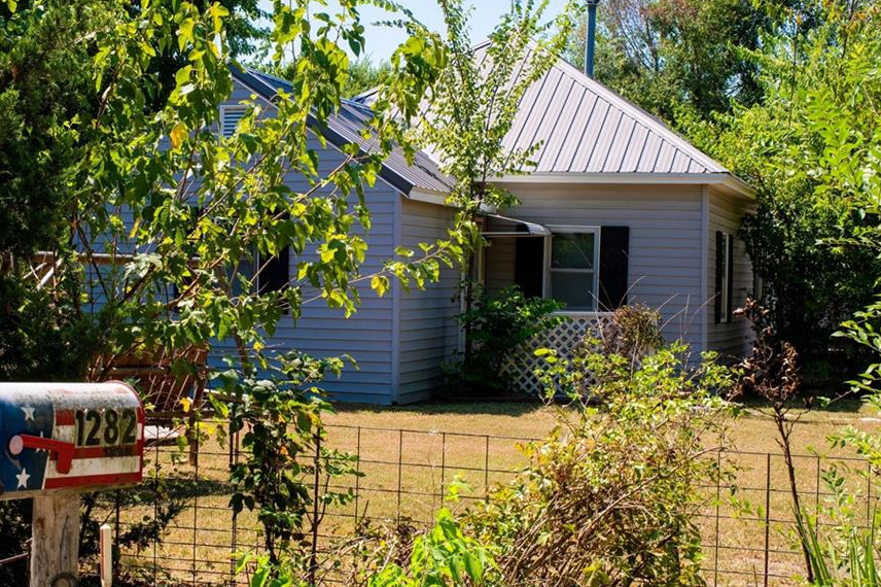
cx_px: 410
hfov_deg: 32.9
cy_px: 292
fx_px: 1492
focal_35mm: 61
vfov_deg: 22.2
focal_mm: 34.2
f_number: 9
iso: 125
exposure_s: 1/125
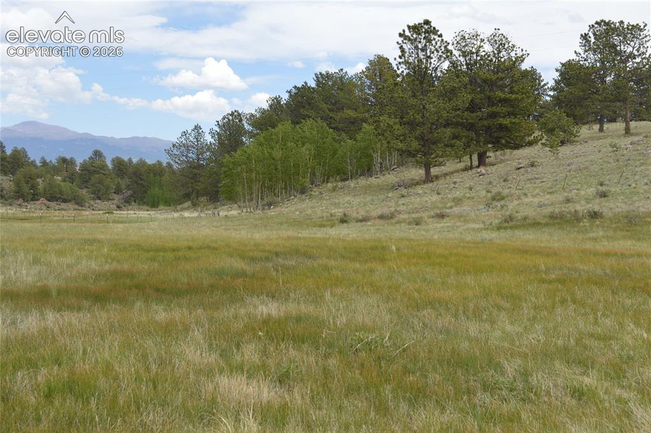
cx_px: 326
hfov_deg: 36.9
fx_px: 976
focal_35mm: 54
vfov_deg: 25.0
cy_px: 216
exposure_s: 1/200
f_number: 7.1
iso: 100
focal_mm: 36
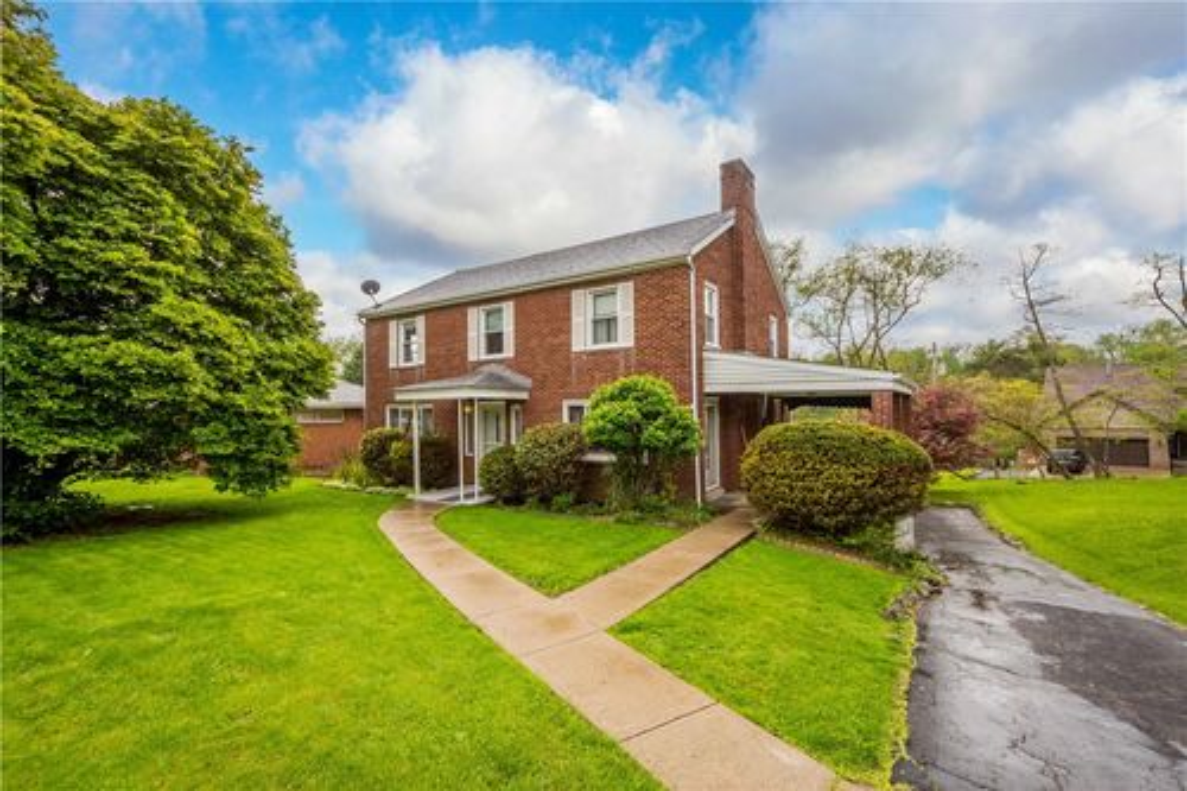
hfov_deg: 100.4
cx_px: 594
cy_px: 396
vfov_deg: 77.3
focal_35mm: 15
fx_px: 494
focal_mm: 10
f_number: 6.3
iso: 100
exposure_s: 1/200
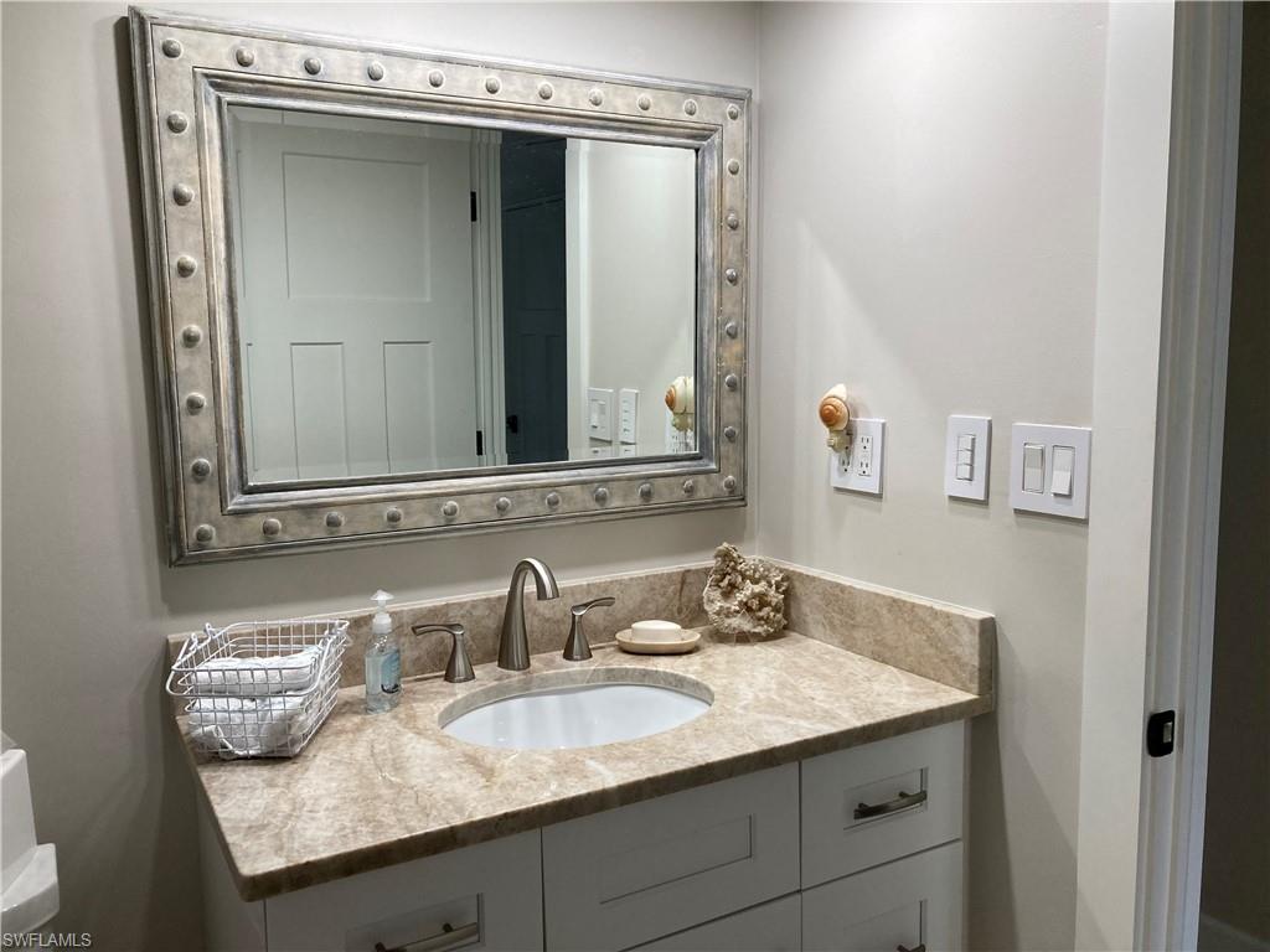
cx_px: 635
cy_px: 476
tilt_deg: -6.4
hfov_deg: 63.4
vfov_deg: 49.7
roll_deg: +0.5
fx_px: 1027
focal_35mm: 28
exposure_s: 1/120
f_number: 1.8
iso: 80
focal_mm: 3.99
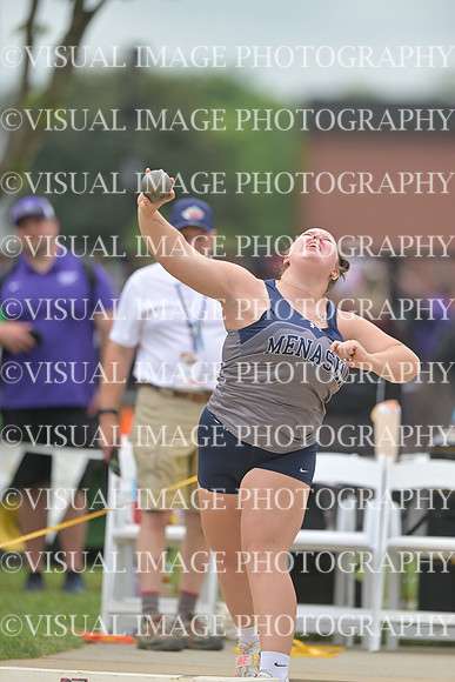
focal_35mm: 400
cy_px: 341
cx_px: 228
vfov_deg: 5.2
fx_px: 7578
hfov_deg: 3.4
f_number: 2.8
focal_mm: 400
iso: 200
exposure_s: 1/2500
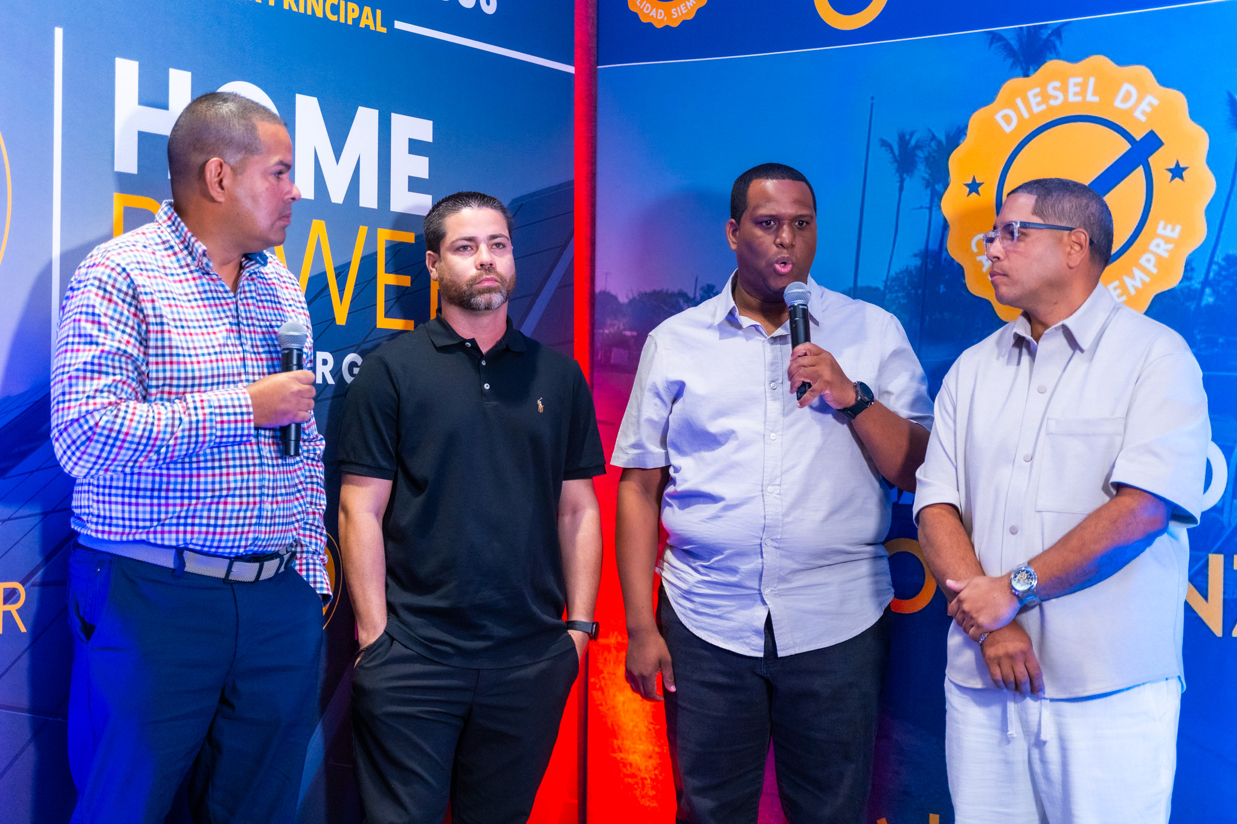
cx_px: 573
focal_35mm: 57
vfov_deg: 23.8
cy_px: 426
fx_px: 1955
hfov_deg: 35.1
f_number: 2.8
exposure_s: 1/320
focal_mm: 53
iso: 2500
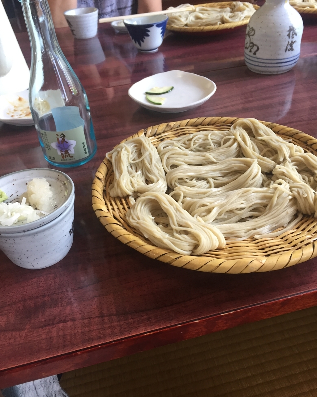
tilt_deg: -39.0
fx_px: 364
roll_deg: +5.6
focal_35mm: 31
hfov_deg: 47.1
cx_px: 161
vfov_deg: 57.1
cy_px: 213
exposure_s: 1/30
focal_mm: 4.15
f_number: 2.2
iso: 32
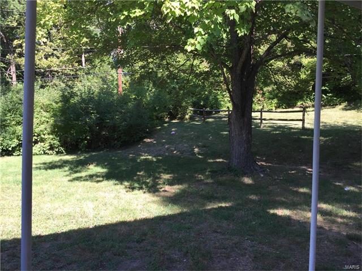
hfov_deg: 61.7
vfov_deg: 48.2
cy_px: 136
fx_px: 303
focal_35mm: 29
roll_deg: -1.8
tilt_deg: -2.3
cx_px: 181
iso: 32
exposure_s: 1/306
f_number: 2.2
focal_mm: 4.15
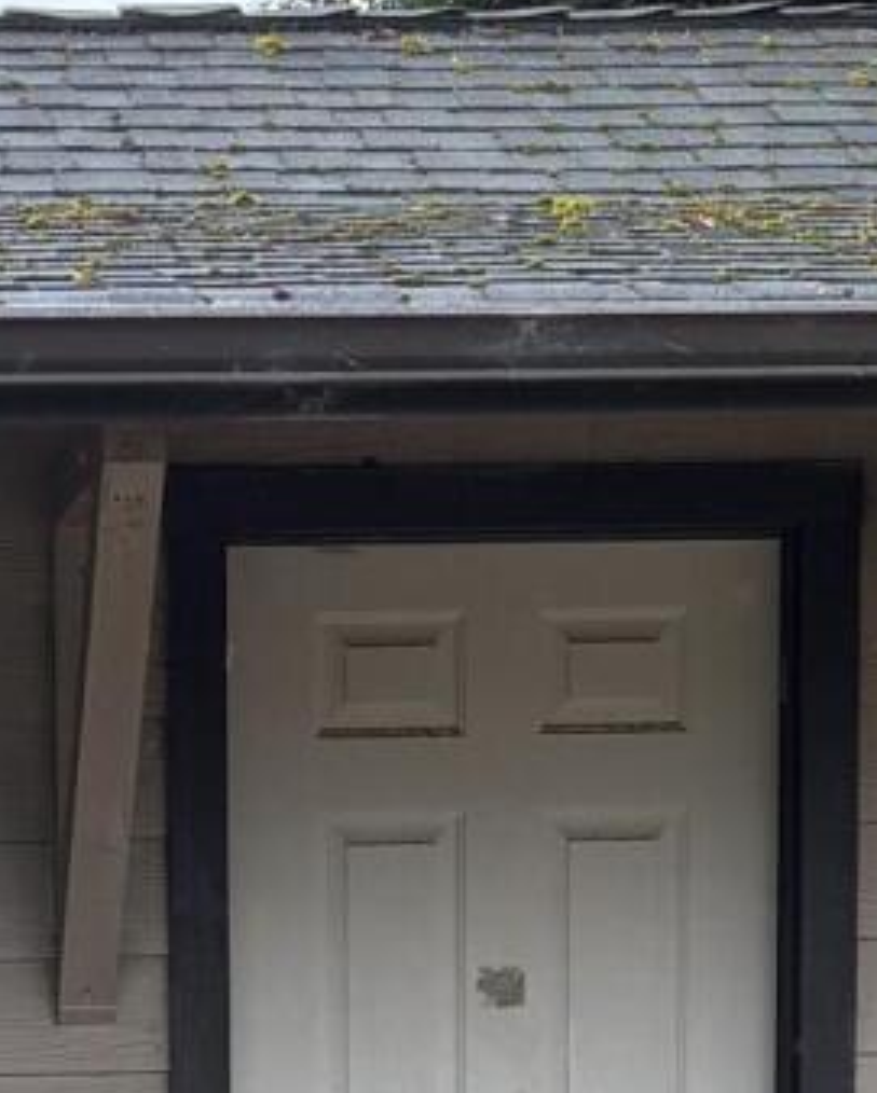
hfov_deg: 10.2
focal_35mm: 150
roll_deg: -0.2
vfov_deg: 12.0
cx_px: 32
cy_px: 1872
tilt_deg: -7.0
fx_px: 4860
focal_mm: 5.96
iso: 32
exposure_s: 1/129
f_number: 1.6
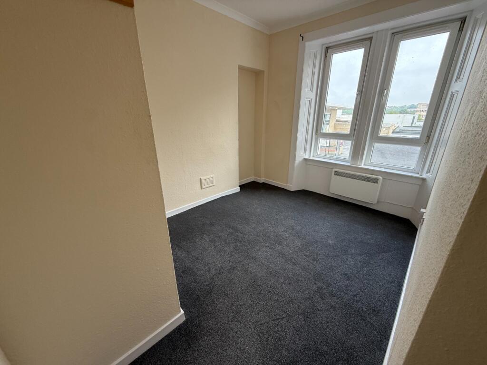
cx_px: 244
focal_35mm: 14
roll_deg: -0.1
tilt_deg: -19.0
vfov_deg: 85.7
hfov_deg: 102.1
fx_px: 197
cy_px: 182
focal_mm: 2.22
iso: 125
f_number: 2.2
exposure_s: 1/99
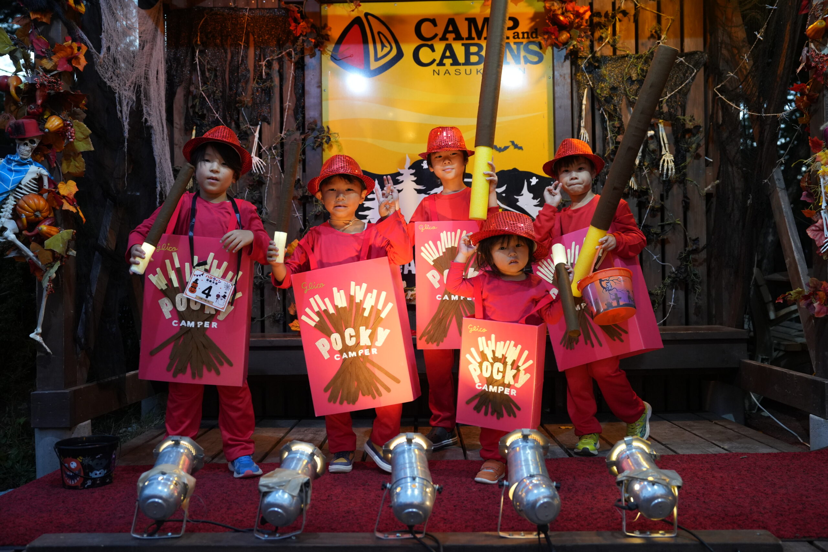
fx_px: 736
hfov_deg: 58.7
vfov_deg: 41.1
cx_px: 414
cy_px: 276
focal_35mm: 32
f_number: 3.5
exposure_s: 1/125
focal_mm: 32
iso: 2500
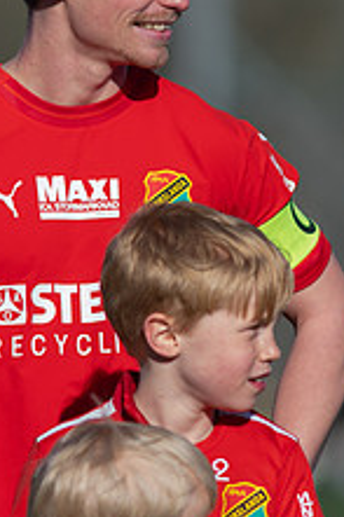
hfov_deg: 1.5
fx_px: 13178
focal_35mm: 918
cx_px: 150
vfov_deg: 2.2
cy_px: 330
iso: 100
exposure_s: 1/1250
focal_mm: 300
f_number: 3.2
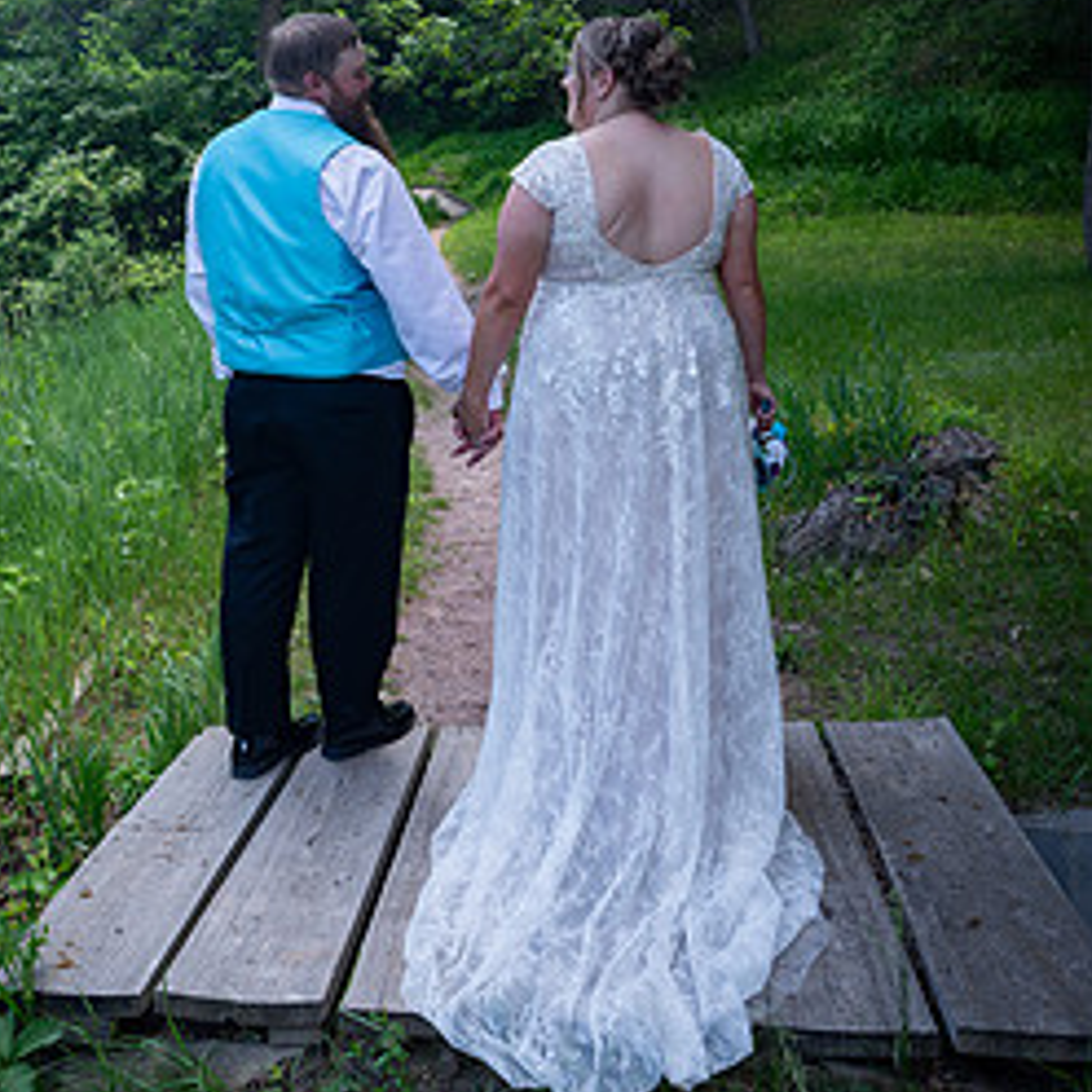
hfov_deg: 44.7
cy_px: 321
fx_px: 1321
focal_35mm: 37
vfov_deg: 43.9
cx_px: 436
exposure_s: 1/125
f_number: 5
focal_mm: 24
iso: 100
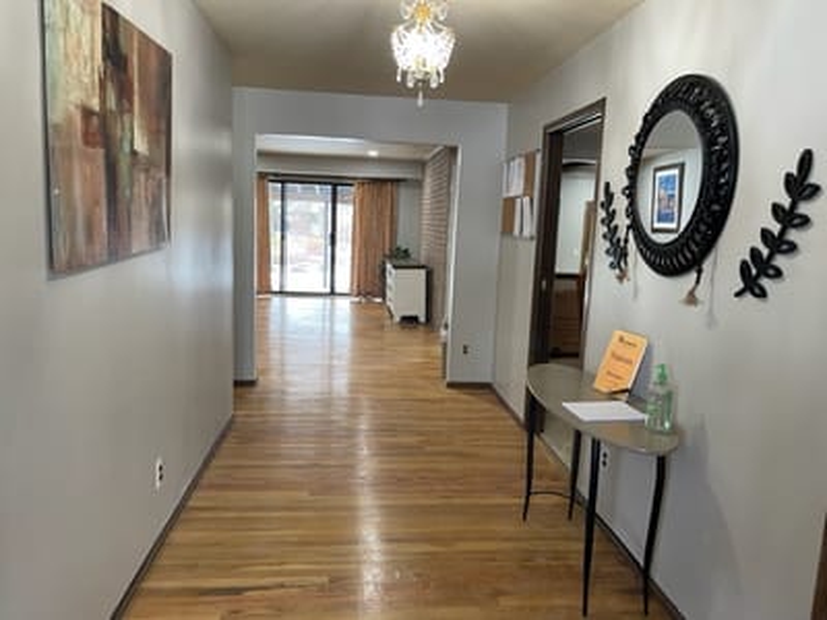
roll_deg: -2.4
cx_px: 414
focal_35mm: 26
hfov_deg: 67.3
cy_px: 310
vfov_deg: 53.1
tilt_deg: -8.4
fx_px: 621
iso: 125
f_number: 1.6
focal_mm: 5.1
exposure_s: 1/60
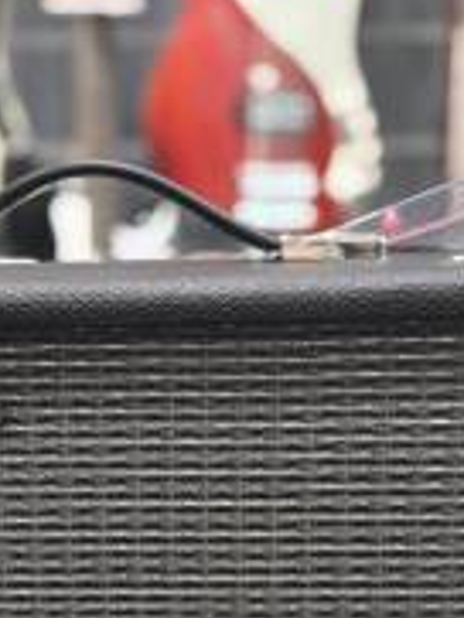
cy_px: 519
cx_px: 109
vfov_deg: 28.6
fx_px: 1178
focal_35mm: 66
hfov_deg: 22.1
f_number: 1.8
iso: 1000
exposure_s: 1/120
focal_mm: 5.4
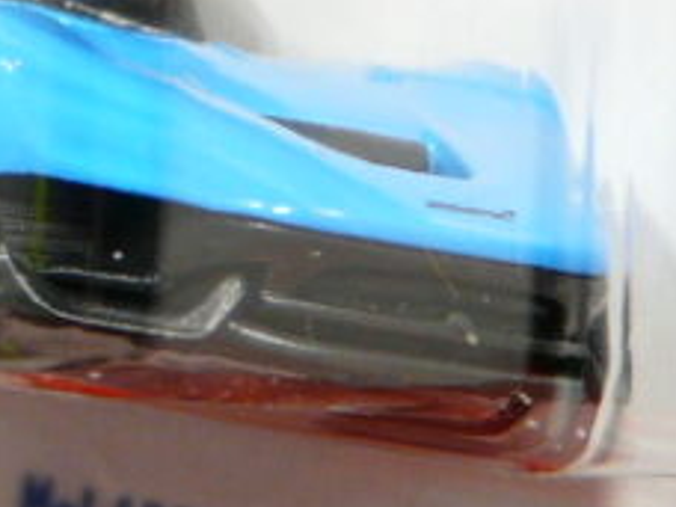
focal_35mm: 332
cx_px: -119
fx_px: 6483
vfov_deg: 4.5
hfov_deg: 5.9
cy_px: -50
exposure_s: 1/50
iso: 160
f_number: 3.2
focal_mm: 12.9
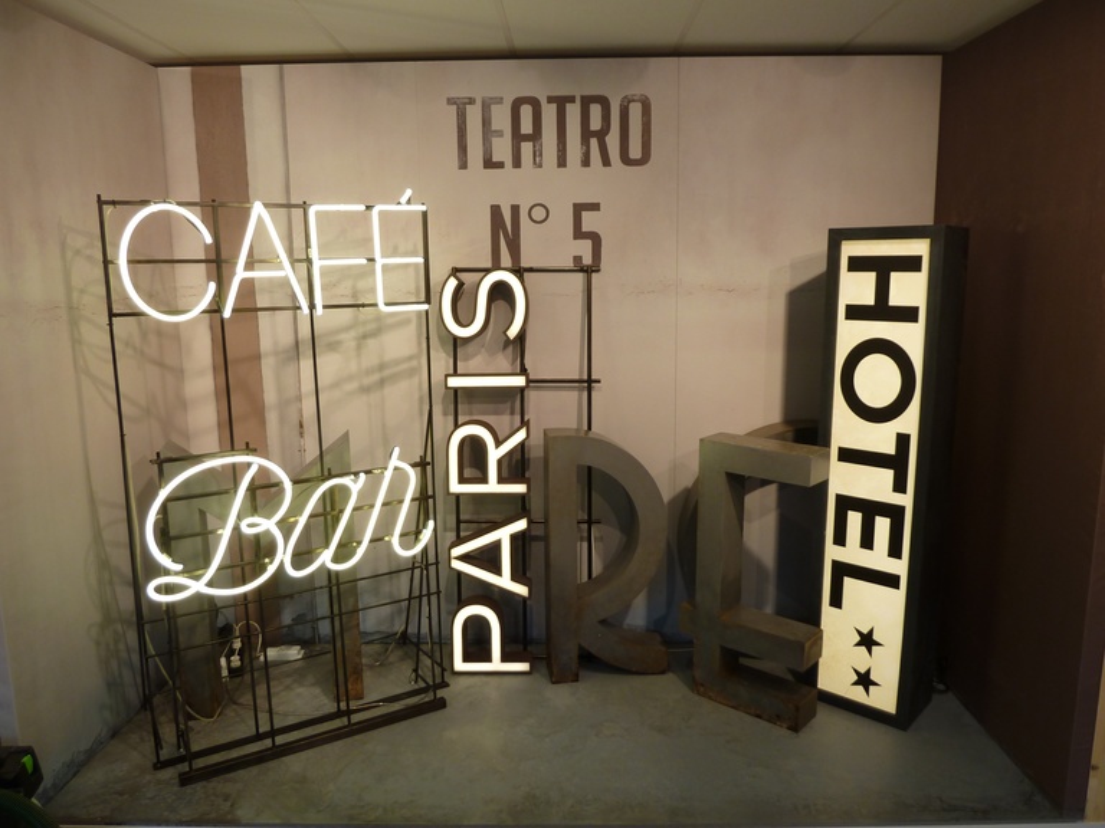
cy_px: 414
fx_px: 798
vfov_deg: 54.9
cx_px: 552
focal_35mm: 25
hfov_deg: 69.4
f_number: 3.3
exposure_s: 1/40
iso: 80
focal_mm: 4.1
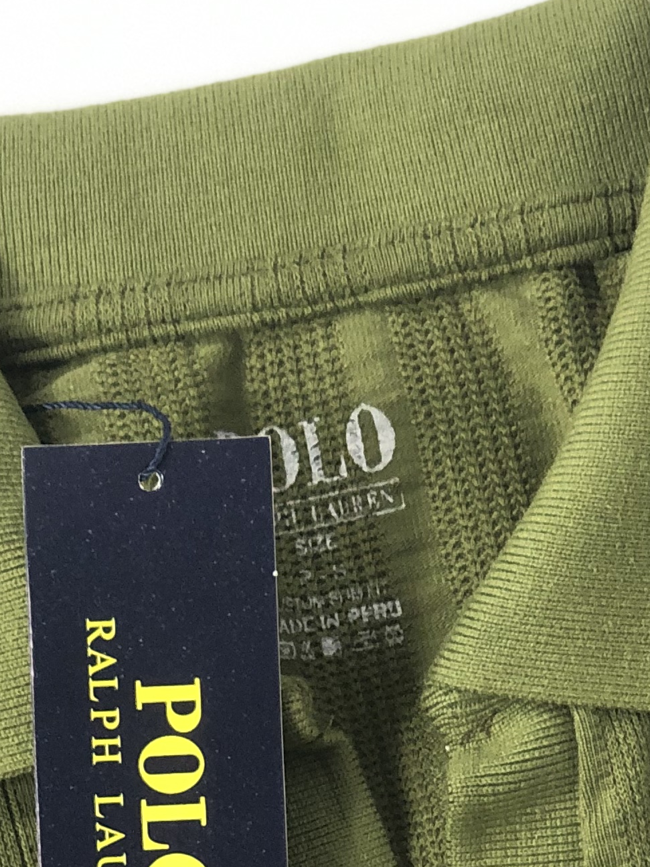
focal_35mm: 162
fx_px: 4055
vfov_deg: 12.0
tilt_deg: -82.1
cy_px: 969
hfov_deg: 9.2
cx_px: 482
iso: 50
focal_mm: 6
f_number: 2.4
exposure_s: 1/60
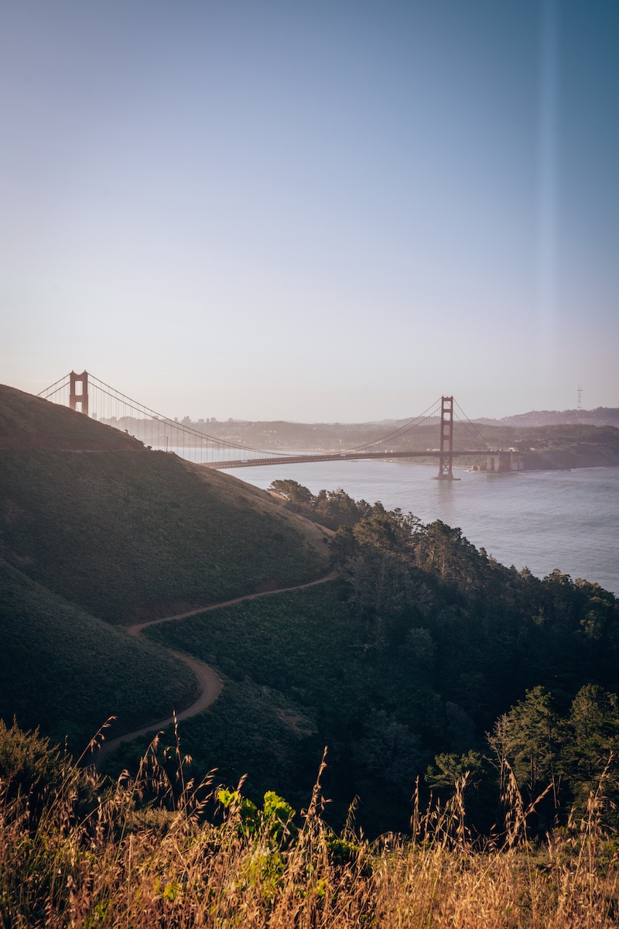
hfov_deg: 40.0
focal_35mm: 33
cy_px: 464
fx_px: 851
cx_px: 310
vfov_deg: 57.2
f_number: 10
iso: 640
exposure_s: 1/800
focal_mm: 33
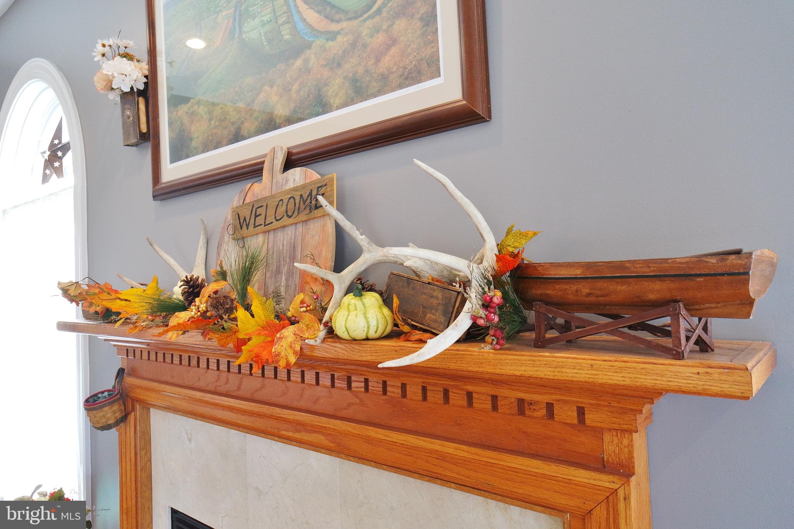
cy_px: 264
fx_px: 529
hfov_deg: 73.7
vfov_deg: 53.1
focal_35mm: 24
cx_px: 397
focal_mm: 9
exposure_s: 1/40
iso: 800
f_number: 3.5
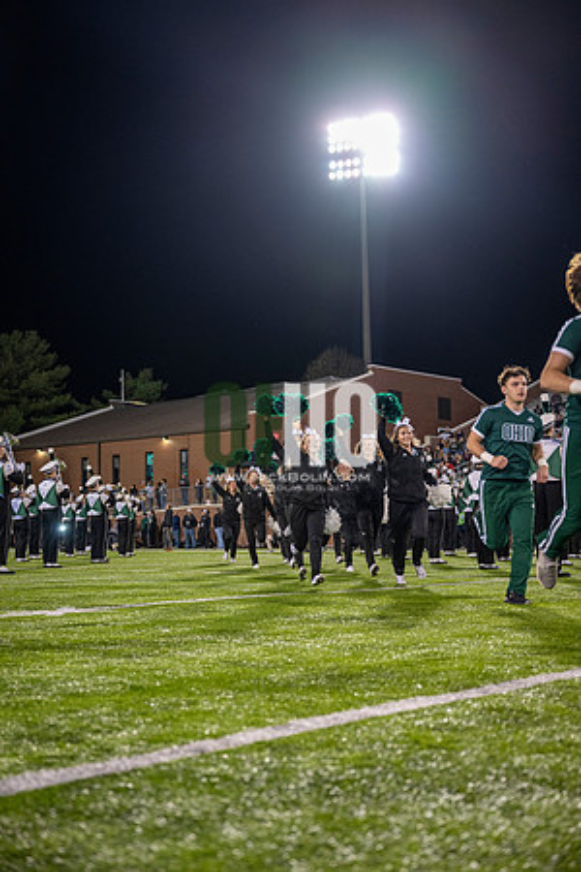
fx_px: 1113
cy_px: 436
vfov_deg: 42.7
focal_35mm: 46
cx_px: 290
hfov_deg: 29.2
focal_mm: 46
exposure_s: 1/500
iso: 1250
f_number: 3.2
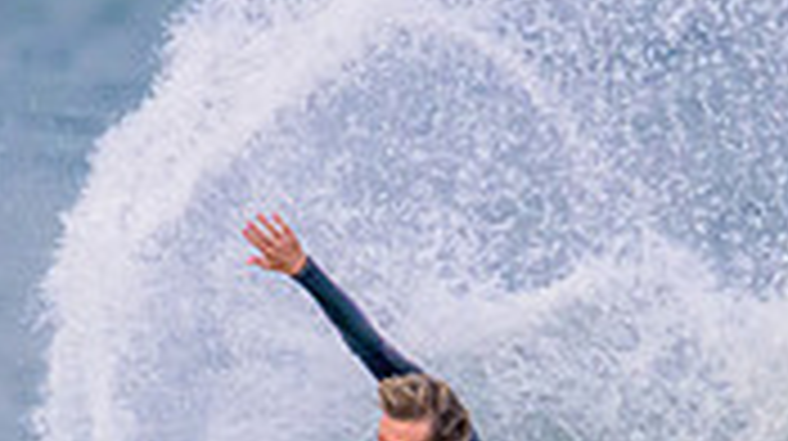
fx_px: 60676
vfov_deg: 0.4
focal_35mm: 2907
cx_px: 423
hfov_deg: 0.7
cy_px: 776
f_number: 11
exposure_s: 1/2000
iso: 4000
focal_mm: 800
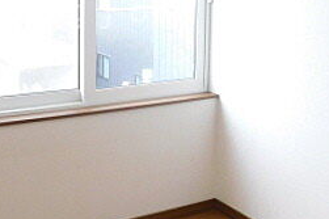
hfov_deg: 32.5
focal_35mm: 61
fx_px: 557
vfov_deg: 21.6
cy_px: 13
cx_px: 96
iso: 180
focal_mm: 4
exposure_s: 1/30
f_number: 3
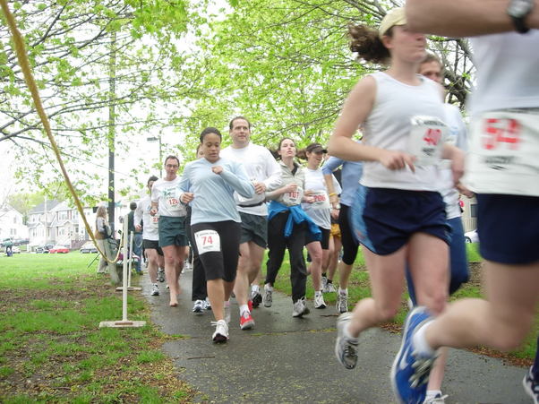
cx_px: 270
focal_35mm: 38
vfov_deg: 37.7
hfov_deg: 49.0
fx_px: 591
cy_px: 202
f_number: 2.8
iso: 79
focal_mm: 7.8
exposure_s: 1/78.3
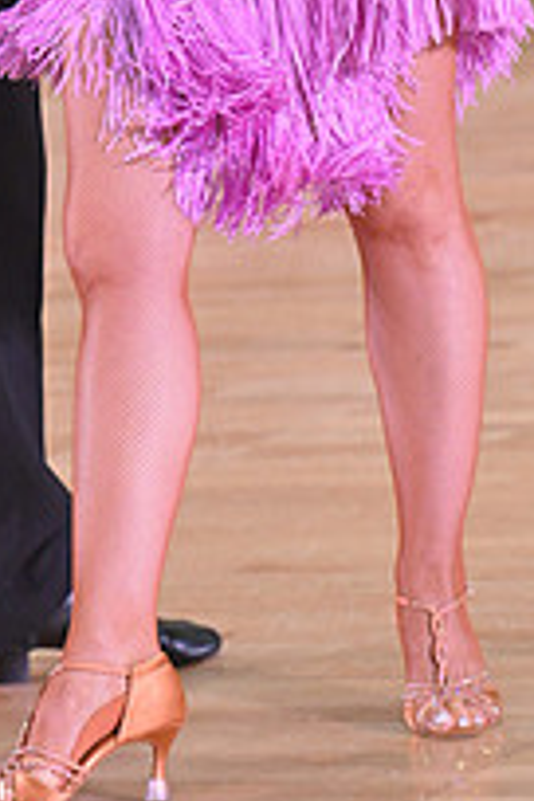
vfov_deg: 5.9
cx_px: 45
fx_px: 7720
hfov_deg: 4.0
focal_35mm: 347
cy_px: -322
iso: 4000
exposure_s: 1/400
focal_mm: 122
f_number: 5
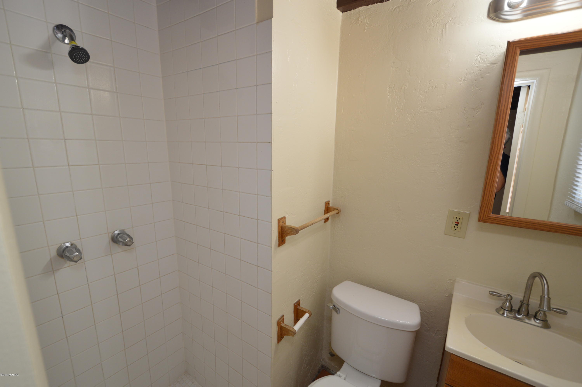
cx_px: 291
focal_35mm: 15
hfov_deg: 100.4
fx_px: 242
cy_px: 194
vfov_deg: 77.2
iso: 400
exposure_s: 1/60
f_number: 4
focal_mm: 10
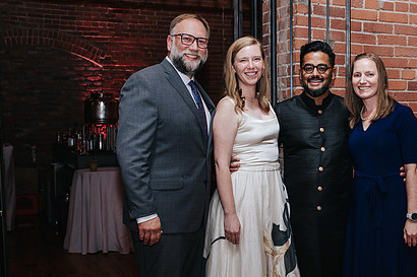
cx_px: 284
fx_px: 614
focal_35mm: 53
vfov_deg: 25.4
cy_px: 169
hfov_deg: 37.1
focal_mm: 35
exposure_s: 1/200
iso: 800
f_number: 4
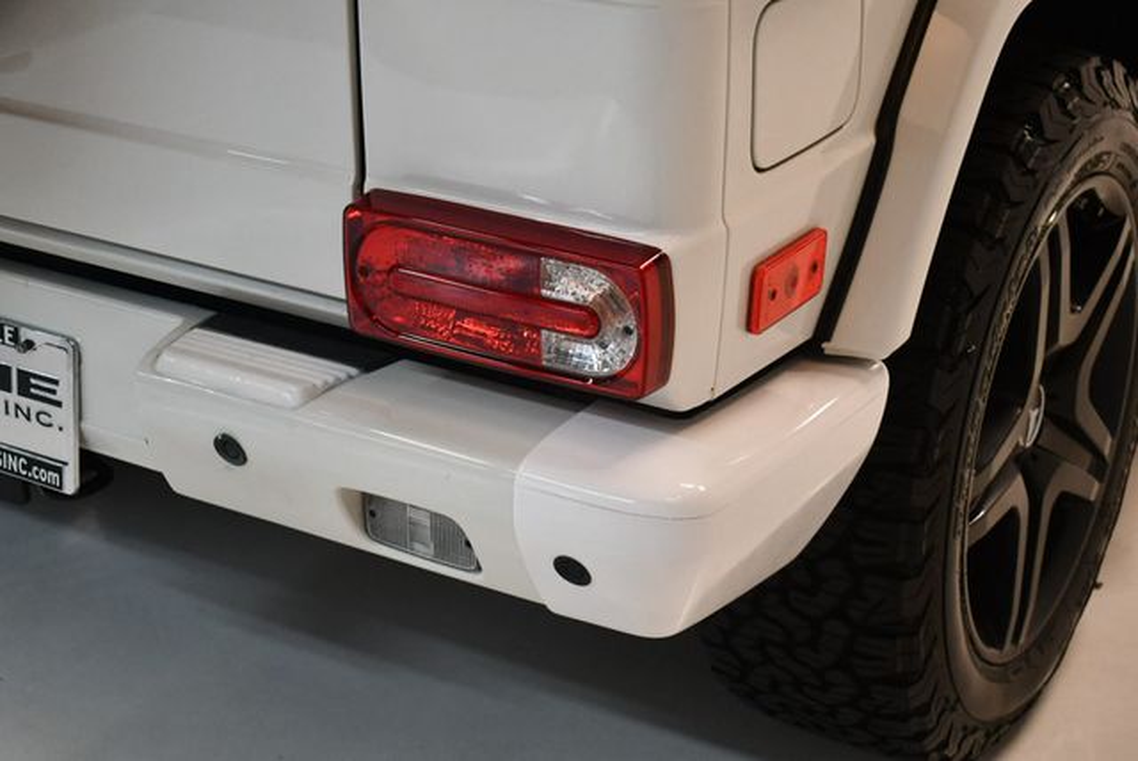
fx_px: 2025
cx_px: 569
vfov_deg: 21.3
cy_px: 380
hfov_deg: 31.4
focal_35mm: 64
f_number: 4.5
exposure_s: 1/125
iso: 1400
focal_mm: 32
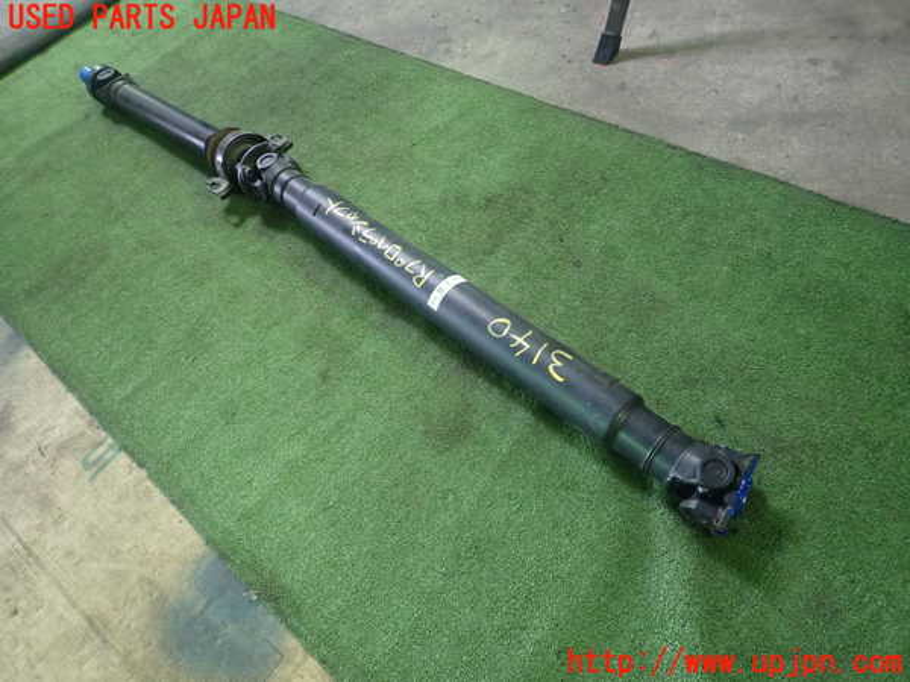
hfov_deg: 69.4
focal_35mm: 25
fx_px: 657
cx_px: 455
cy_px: 341
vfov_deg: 54.9
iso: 320
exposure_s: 1/30
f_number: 2
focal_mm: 4.5
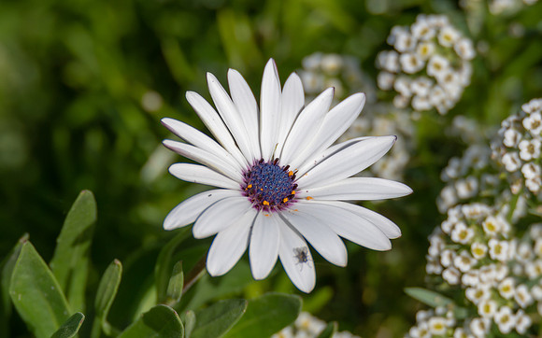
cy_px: 132
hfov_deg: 2.0
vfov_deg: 1.2
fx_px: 15571
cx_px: 234
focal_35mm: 1055
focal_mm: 600
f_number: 6.3
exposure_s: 1/2000
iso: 200
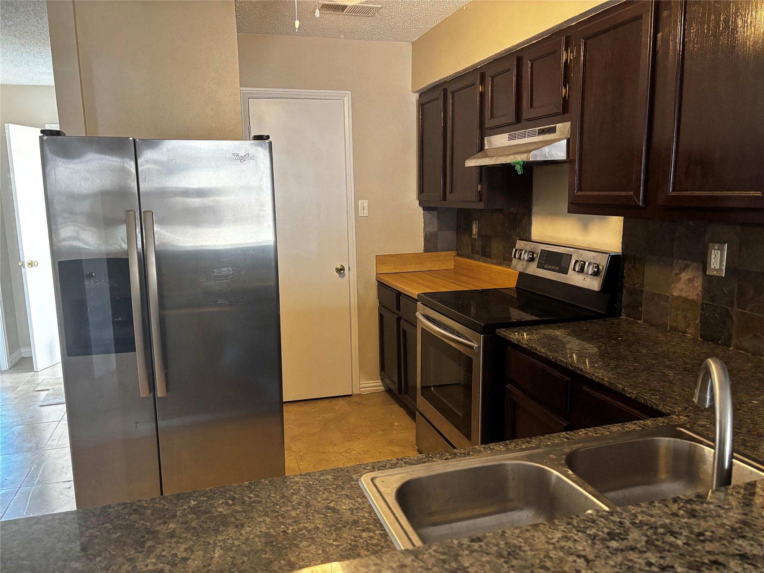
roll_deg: +0.6
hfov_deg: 67.3
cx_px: 382
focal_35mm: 26
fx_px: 574
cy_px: 286
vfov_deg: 53.1
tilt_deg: -9.2
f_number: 1.6
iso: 500
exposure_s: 1/60
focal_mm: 5.96
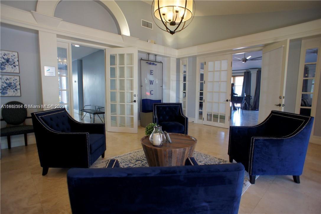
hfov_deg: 73.8
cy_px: 107
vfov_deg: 53.1
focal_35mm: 24
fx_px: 214
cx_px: 160
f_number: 2.8
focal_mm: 16
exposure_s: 1/30
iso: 200
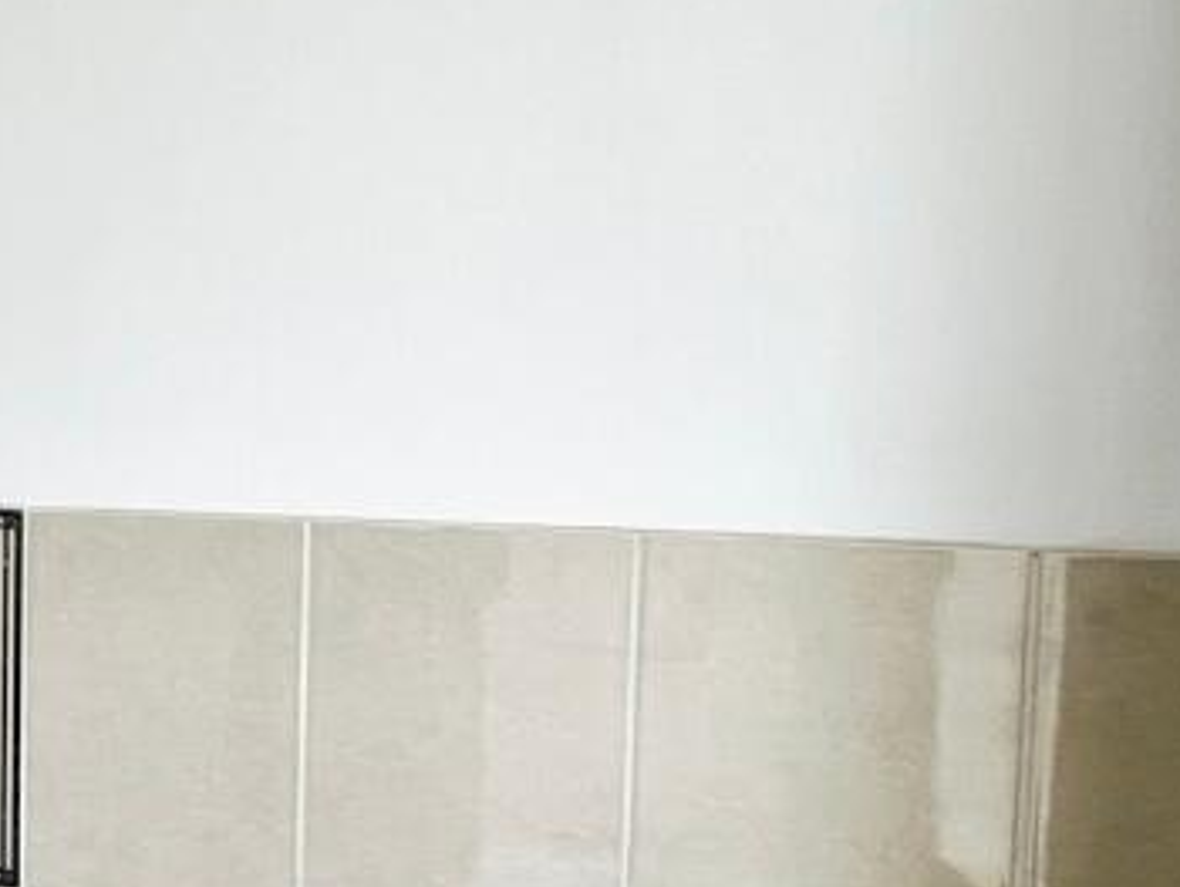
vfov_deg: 36.5
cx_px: -472
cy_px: 712
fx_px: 1296
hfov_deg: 31.9
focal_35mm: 38
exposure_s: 1/99
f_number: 1.8
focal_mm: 1.57
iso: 50
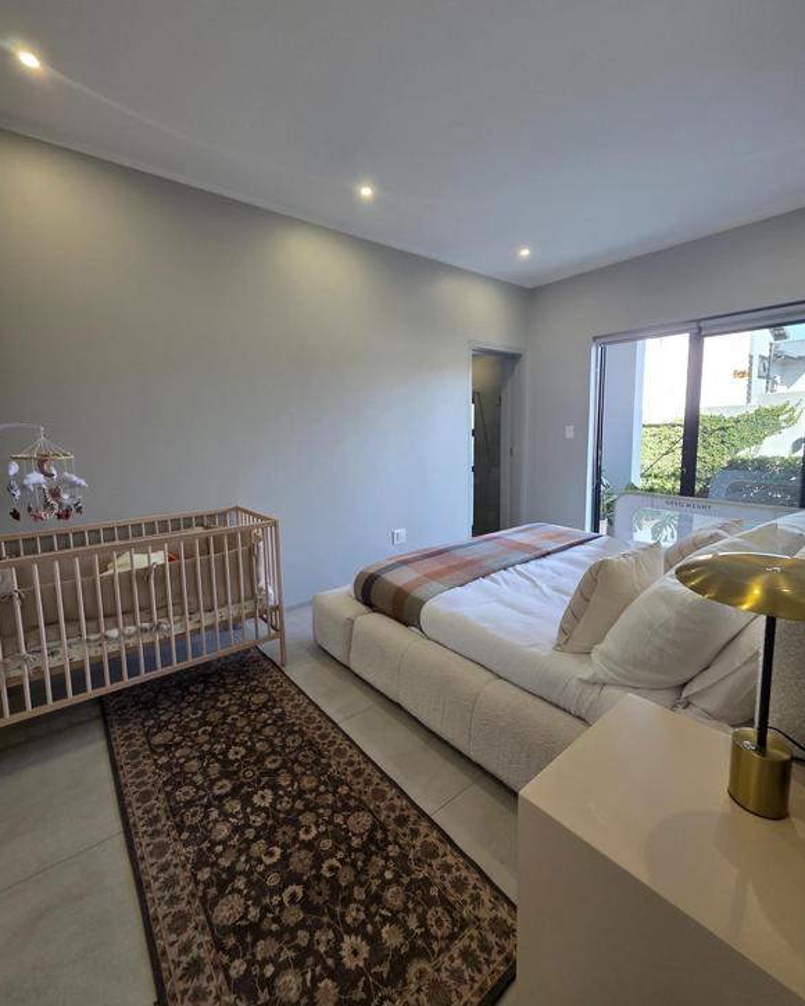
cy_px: 484
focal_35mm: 14
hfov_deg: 88.0
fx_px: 417
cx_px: 391
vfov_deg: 100.7
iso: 160
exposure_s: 1/120
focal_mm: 2.2
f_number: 1.9
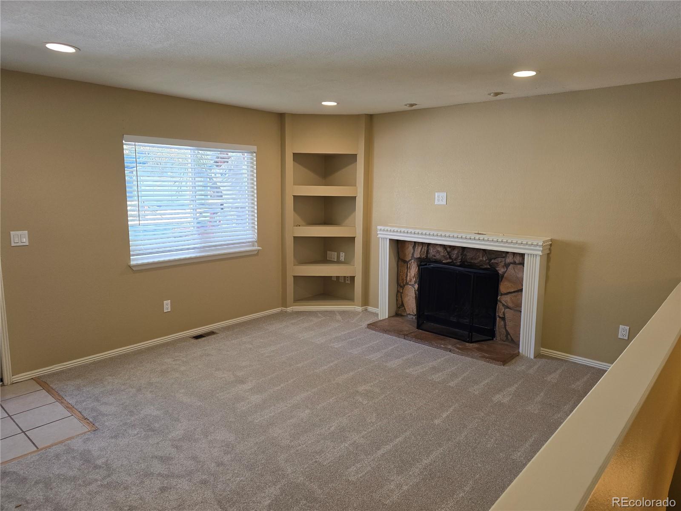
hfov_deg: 73.9
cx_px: 340
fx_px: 452
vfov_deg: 58.9
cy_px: 256
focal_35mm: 23
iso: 125
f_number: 1.7
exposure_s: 1/120
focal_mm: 6.3
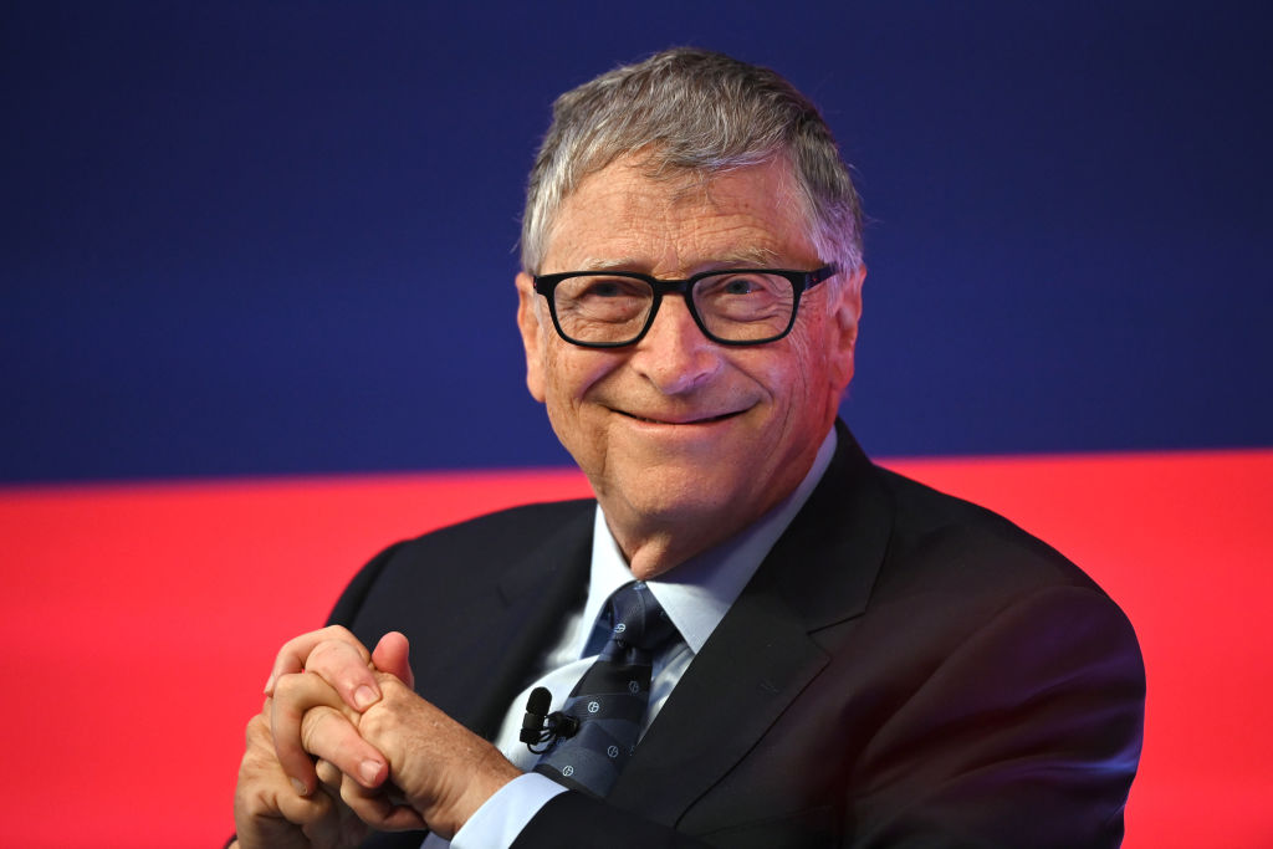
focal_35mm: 500
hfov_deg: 4.1
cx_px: 636
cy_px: 424
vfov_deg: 2.8
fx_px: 17682
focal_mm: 500
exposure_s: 1/500
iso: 3200
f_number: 4
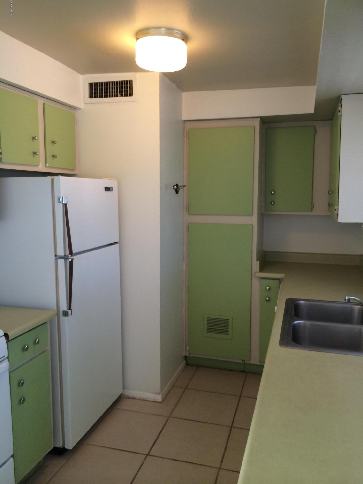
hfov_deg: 46.8
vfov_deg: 60.0
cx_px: 182
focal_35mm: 30
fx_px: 419
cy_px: 242
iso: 100
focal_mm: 4.12
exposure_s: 1/30
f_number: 2.2
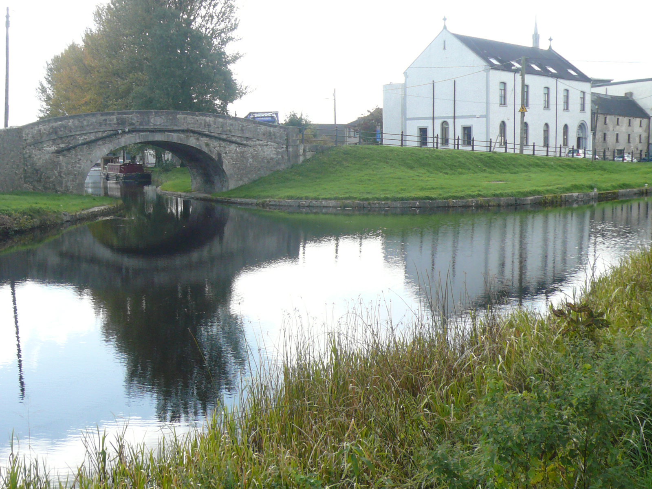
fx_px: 829
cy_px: 244
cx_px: 326
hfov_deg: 42.9
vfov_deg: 32.9
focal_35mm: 44
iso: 100
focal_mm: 4.7
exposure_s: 1/500
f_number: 2.8
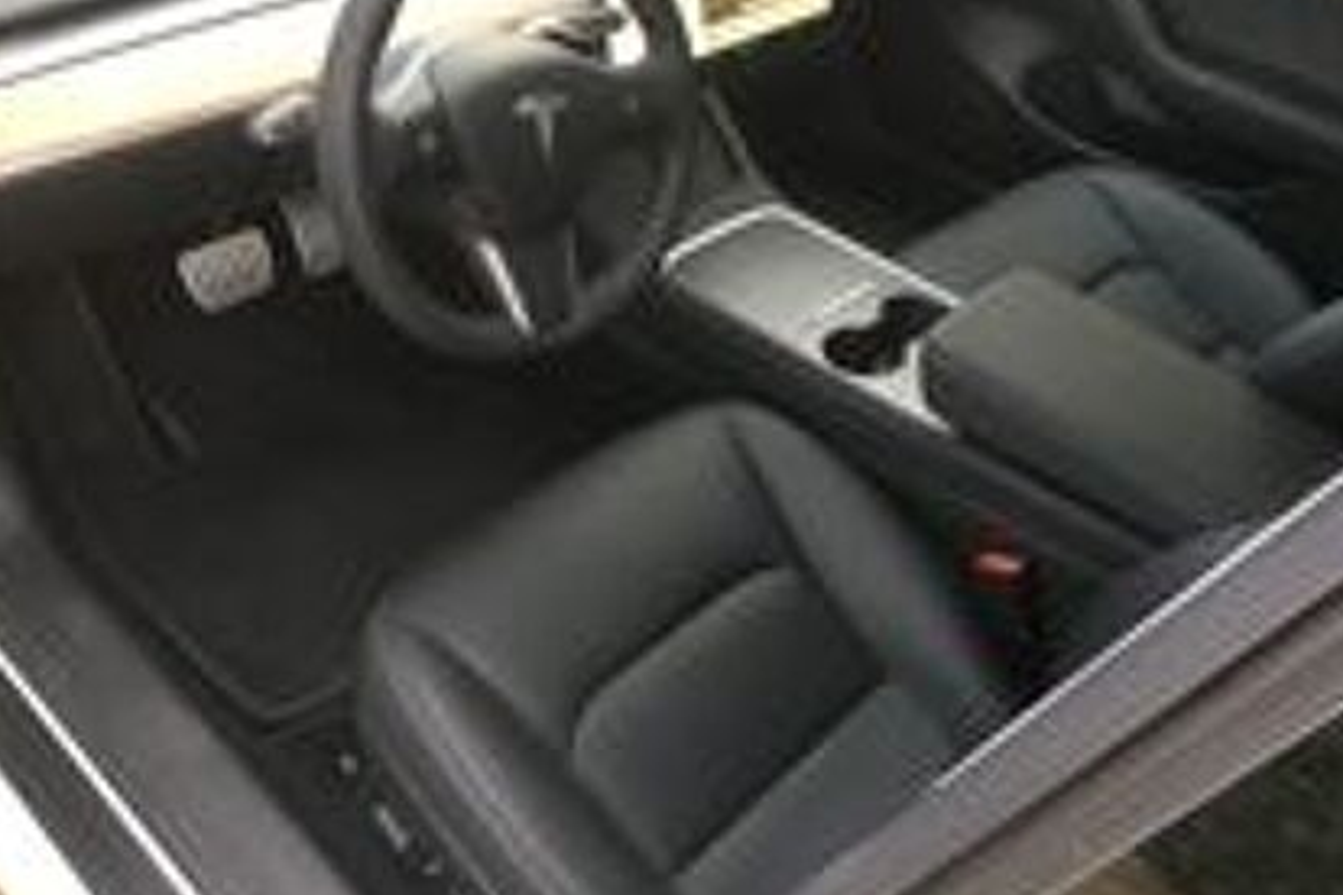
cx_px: 668
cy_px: 399
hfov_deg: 54.4
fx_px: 1306
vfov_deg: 37.8
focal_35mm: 35
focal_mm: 4.15
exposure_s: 1/33
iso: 40
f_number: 2.2
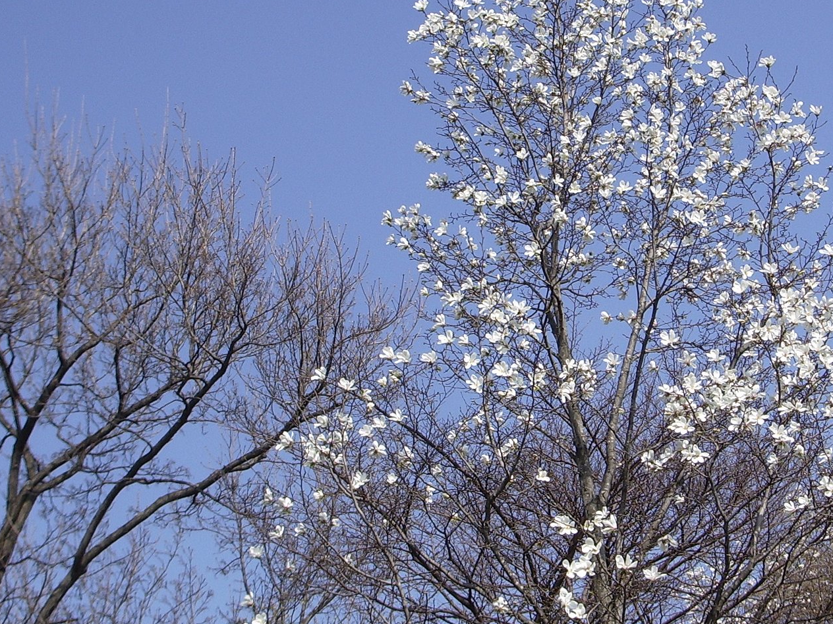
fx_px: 1949
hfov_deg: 24.0
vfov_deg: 18.2
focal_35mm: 81
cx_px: 556
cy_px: 207
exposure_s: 1/320
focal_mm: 8.2
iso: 50
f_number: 5
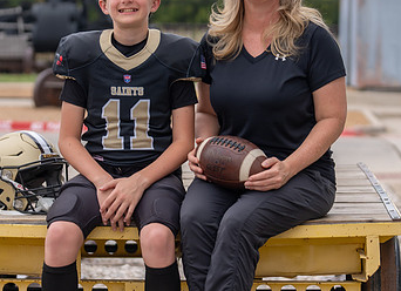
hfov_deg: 14.9
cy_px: 113
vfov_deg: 10.8
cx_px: 185
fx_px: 1534
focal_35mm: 134
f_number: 2.8
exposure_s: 1/320
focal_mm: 70
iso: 160
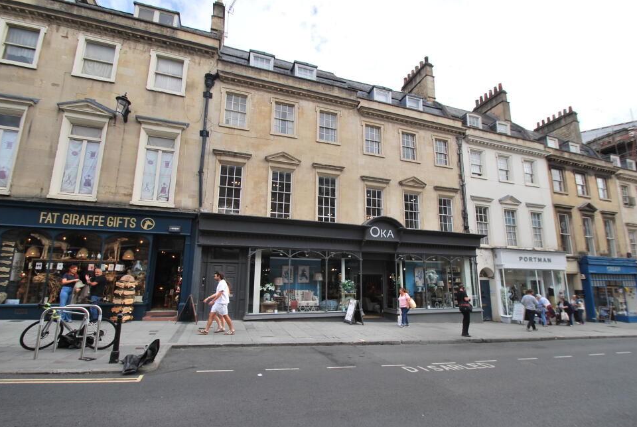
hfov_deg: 96.6
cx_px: 320
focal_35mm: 16
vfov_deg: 74.0
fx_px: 284
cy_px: 213
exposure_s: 1/200
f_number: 7.1
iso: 100
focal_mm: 10
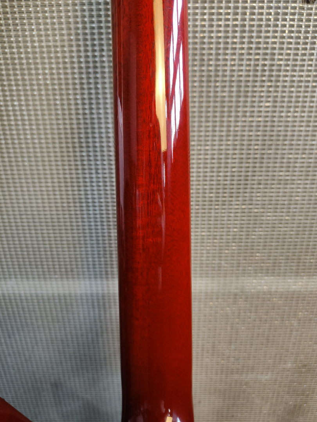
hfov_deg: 56.8
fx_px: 293
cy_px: 211
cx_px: 158
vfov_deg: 71.6
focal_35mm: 24
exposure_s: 1/60
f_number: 1.8
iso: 320
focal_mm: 5.59
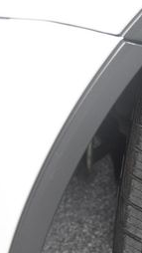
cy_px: 179
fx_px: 635
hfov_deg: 12.2
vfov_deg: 22.3
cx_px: 213
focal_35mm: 95
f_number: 3.8
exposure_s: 1/160
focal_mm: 24
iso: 100
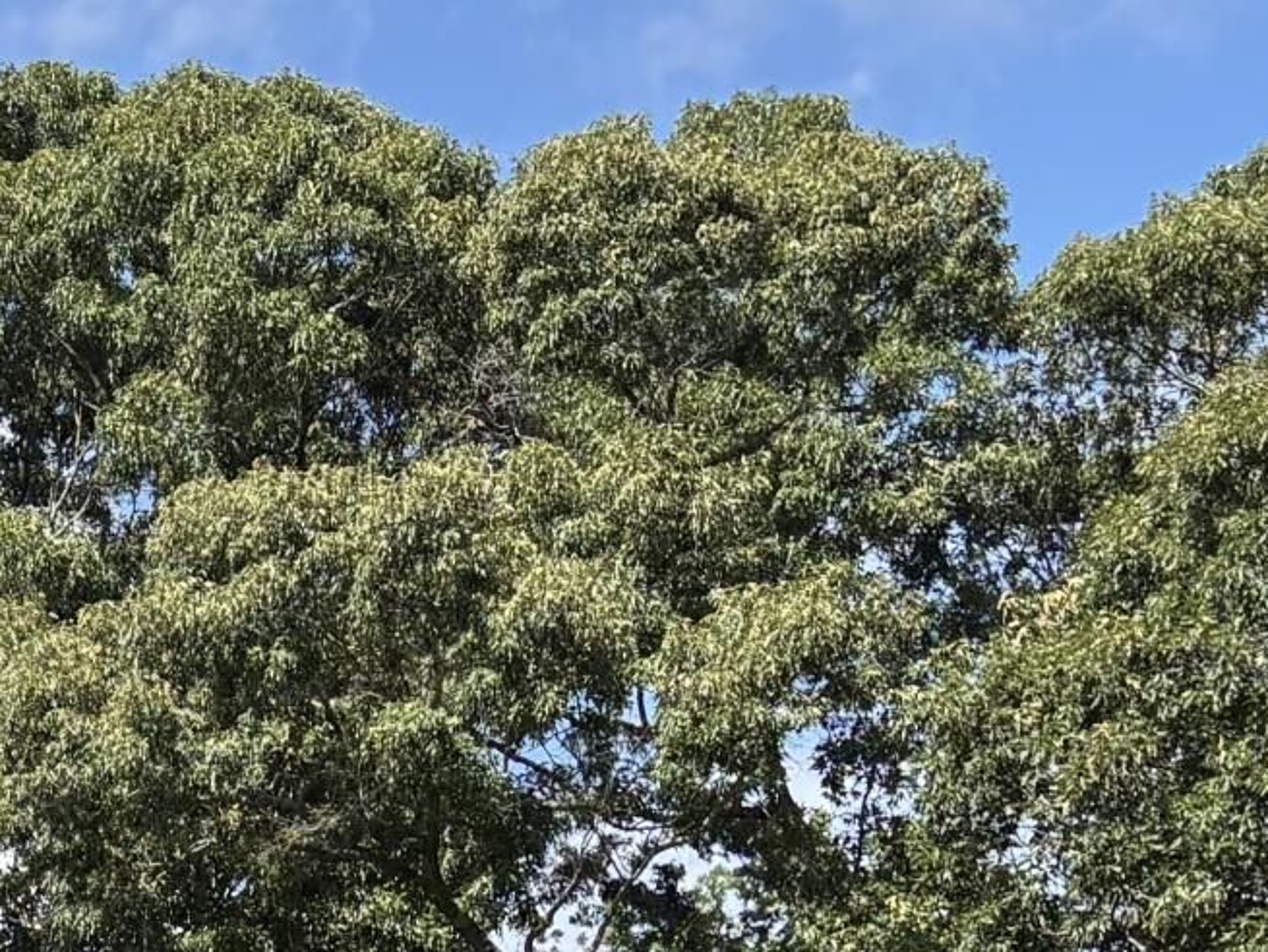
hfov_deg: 15.1
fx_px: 4361
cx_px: -755
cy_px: 1738
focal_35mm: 119
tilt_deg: +2.1
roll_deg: -0.7
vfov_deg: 11.5
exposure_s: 1/2288
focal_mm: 5.96
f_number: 1.6
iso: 50
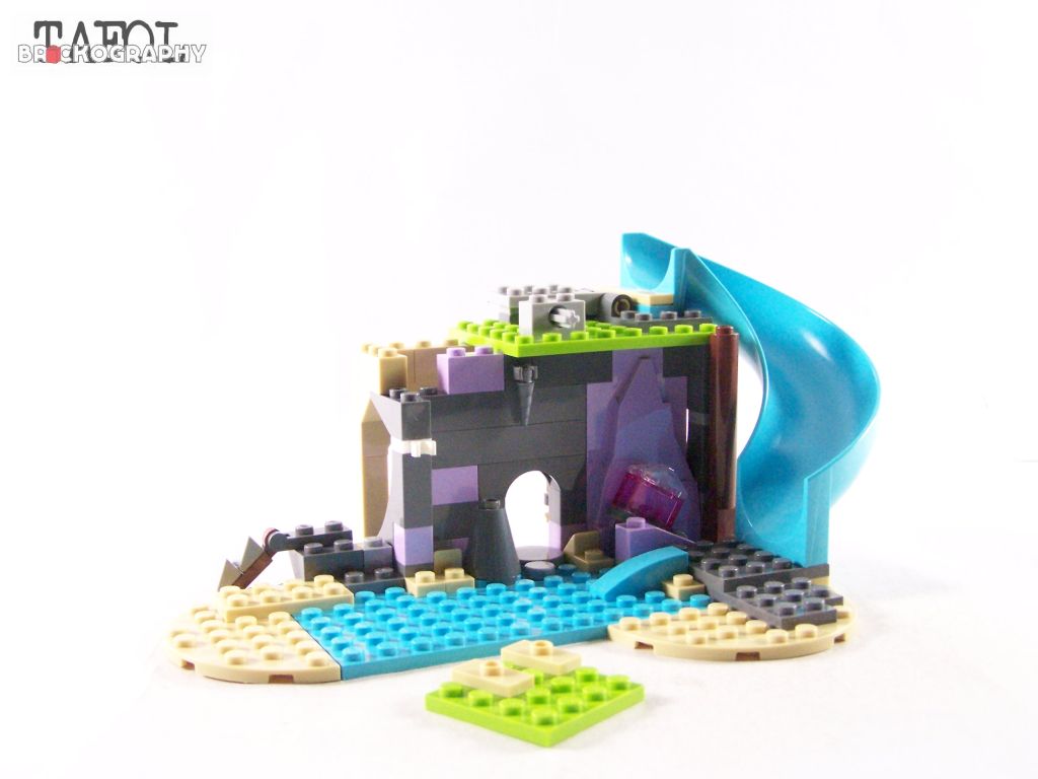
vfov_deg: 30.3
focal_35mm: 48
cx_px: 519
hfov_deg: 39.7
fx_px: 1439
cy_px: 390
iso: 400
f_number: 3.2
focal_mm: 8
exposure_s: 1/60
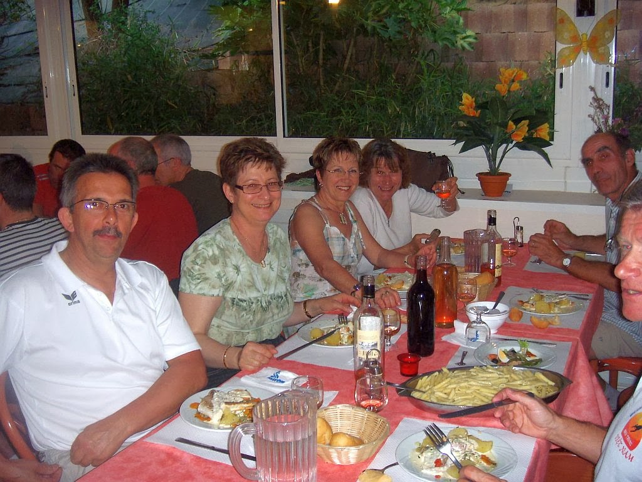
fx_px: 705
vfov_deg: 37.7
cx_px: 321
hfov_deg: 49.0
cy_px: 241
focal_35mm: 38
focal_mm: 6.4
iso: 64
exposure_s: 1/60.2
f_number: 3.5
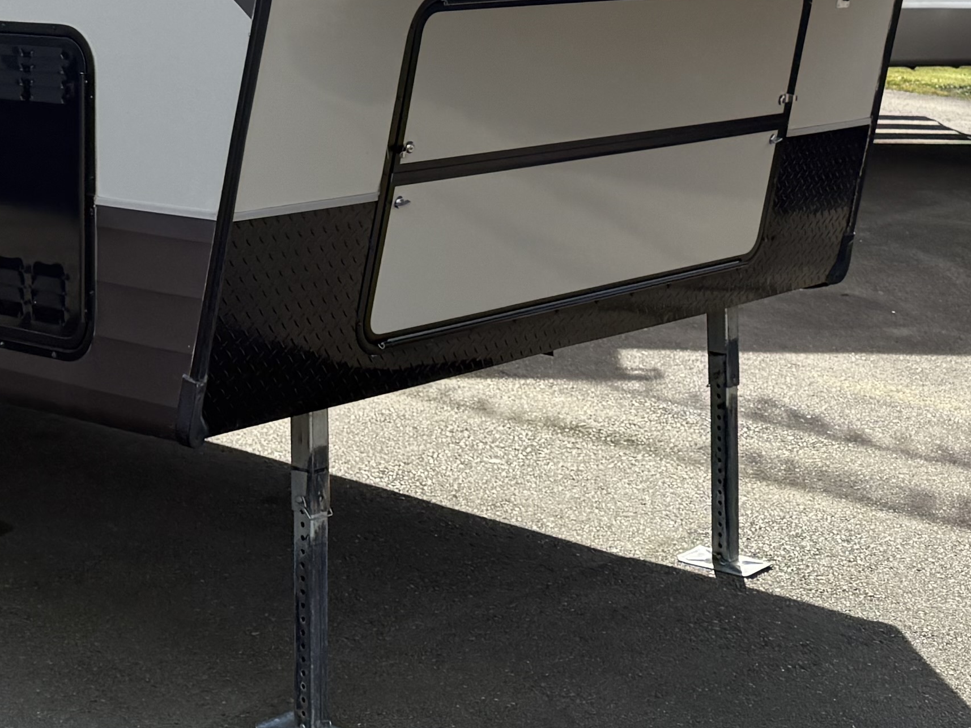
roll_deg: +0.7
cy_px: -281
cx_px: 142
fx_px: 2244
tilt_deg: +5.2
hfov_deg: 23.9
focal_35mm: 80
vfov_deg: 17.1
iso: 100
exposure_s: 1/2801
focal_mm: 6.76
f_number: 1.78
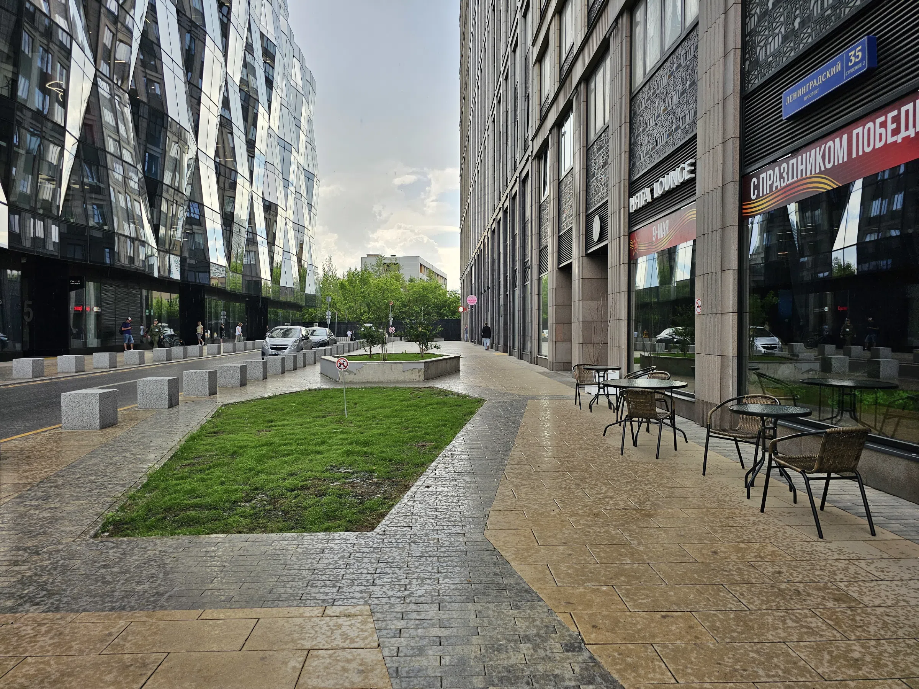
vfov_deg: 58.9
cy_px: 344
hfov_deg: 73.9
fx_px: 611
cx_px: 460
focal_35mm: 23
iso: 10
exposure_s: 1/154
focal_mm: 6.3
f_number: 1.7
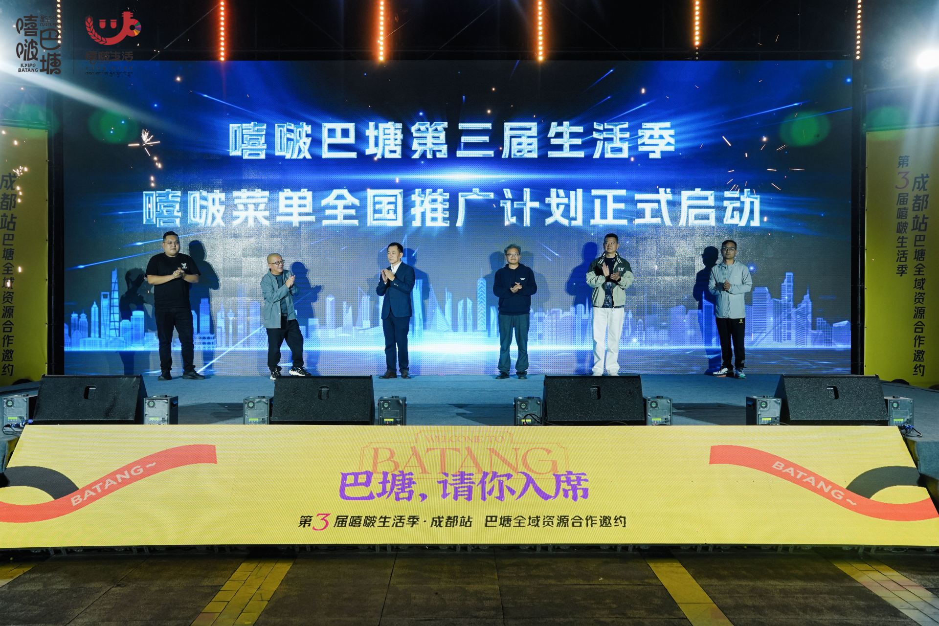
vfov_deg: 33.2
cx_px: 470
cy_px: 313
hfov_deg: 48.2
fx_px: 1048
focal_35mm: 40
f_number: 5.6
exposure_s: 1/160
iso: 1000
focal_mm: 40.2
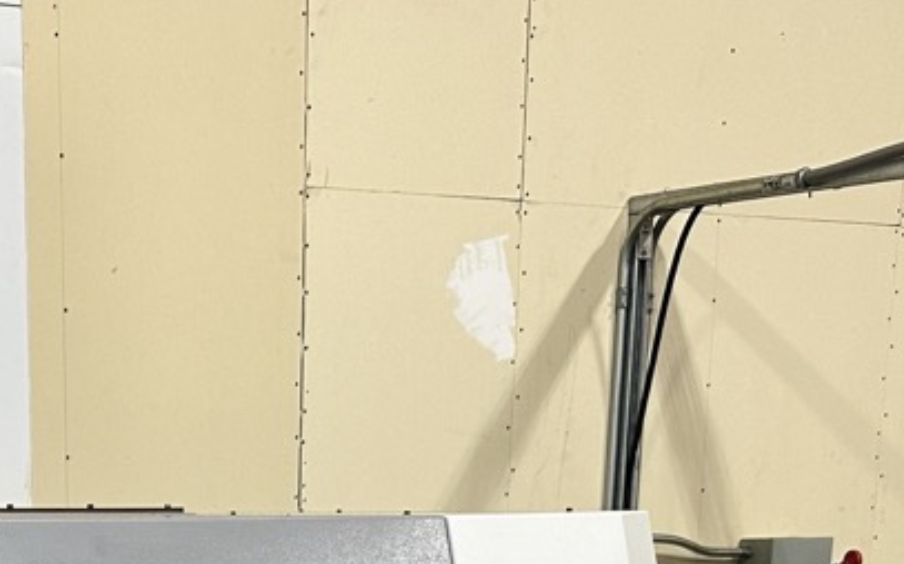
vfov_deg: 14.3
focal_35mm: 80
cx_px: 158
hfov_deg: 25.3
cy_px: 1035
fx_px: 1970
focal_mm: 6.86
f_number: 1.78
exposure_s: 1/120
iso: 125
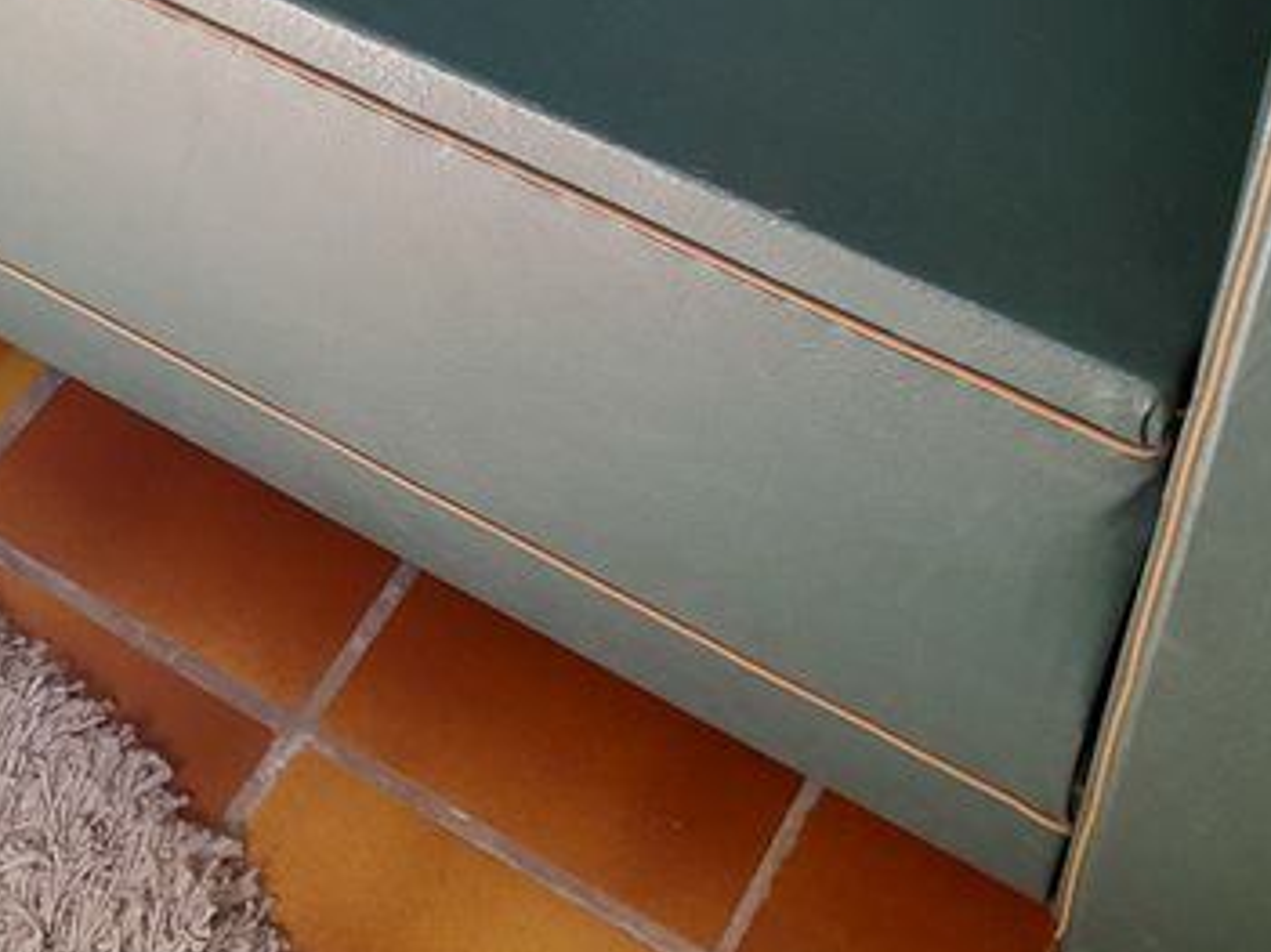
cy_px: -380
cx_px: 275
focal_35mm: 77
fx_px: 2826
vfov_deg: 17.6
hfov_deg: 25.0
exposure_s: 1/50
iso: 200
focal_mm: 4
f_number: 1.8
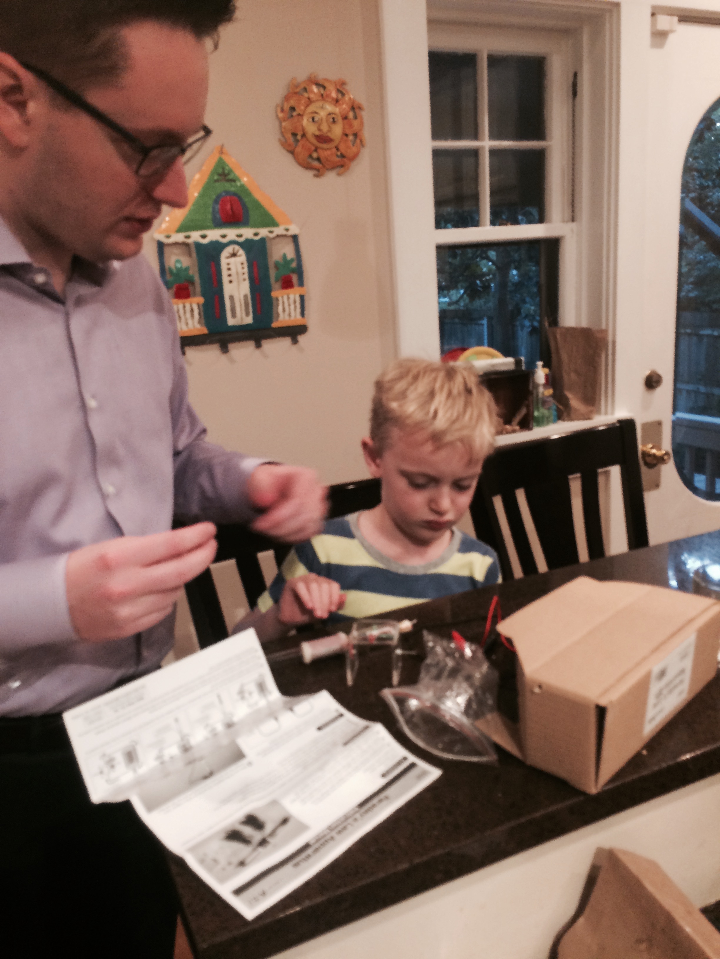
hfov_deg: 48.2
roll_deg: +5.0
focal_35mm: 29
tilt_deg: -13.2
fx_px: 804
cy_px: 480
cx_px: 360
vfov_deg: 61.7
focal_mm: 4.15
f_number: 2.2
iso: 125
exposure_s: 1/30
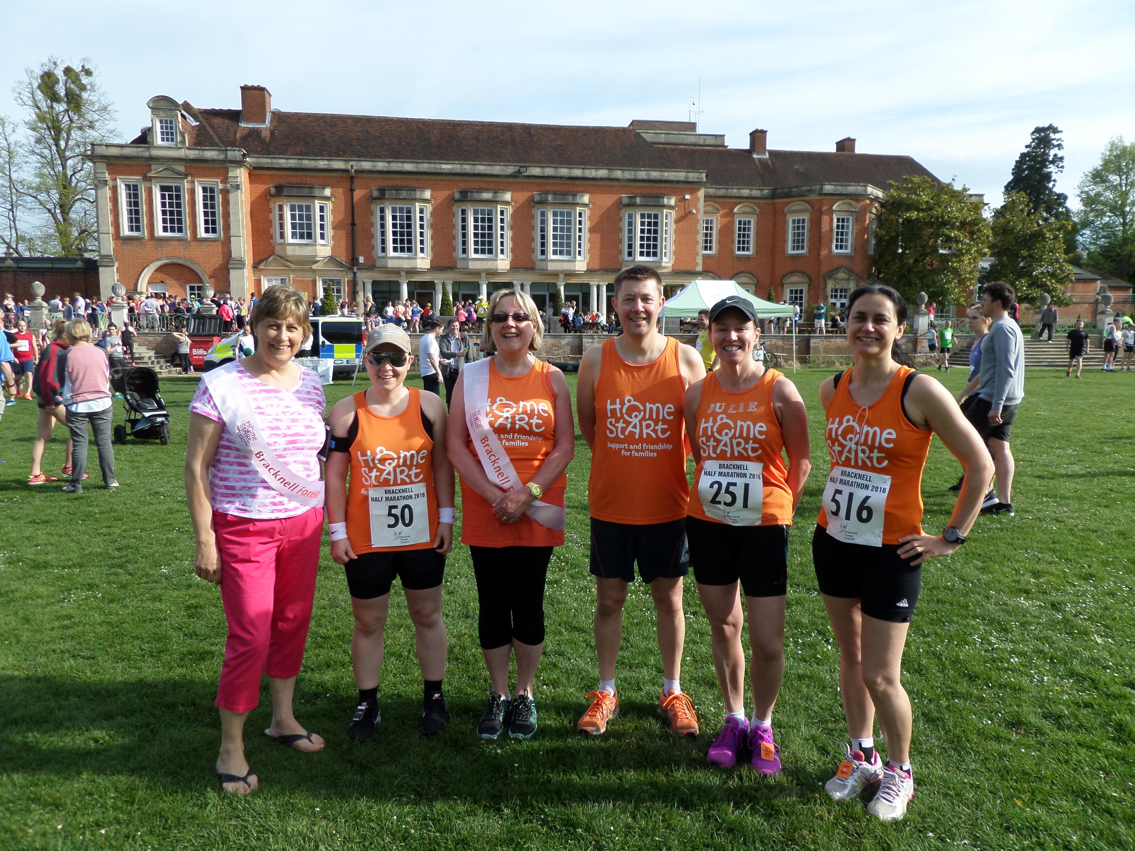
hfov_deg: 71.6
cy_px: 426
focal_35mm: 24
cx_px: 568
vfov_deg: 56.8
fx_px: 787
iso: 80
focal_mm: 4.3
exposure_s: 1/750
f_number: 3.1
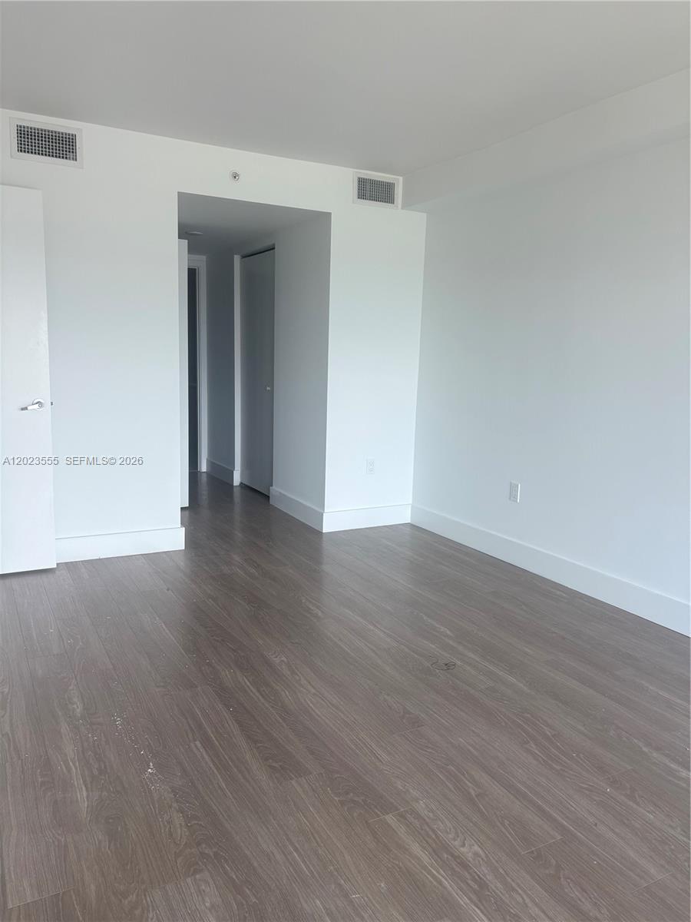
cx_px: 346
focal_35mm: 26
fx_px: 692
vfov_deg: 67.3
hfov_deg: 53.1
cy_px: 461
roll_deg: -1.5
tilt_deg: -8.4
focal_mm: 5.96
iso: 32
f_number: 1.6
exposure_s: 1/136
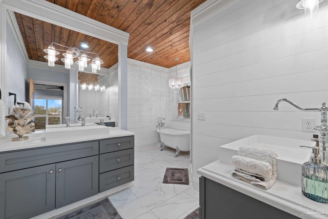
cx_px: 164
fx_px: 137
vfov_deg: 77.3
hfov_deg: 100.4
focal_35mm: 15
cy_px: 110
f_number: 8
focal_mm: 10
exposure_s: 1/1.67
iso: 200
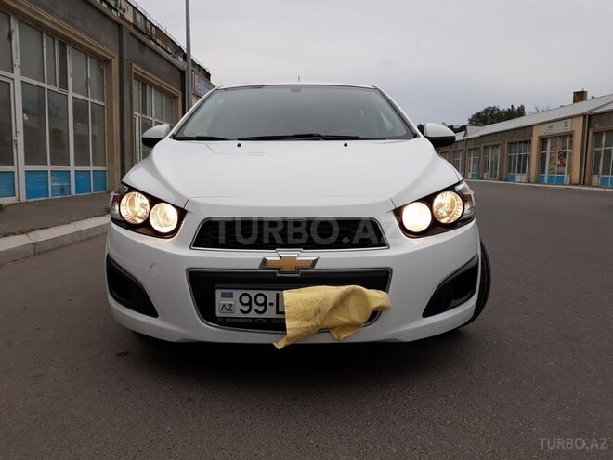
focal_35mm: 27
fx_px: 478
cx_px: 306
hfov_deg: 65.3
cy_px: 230
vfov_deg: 51.4
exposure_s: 1/889
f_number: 1.7
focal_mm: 3.71
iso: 40
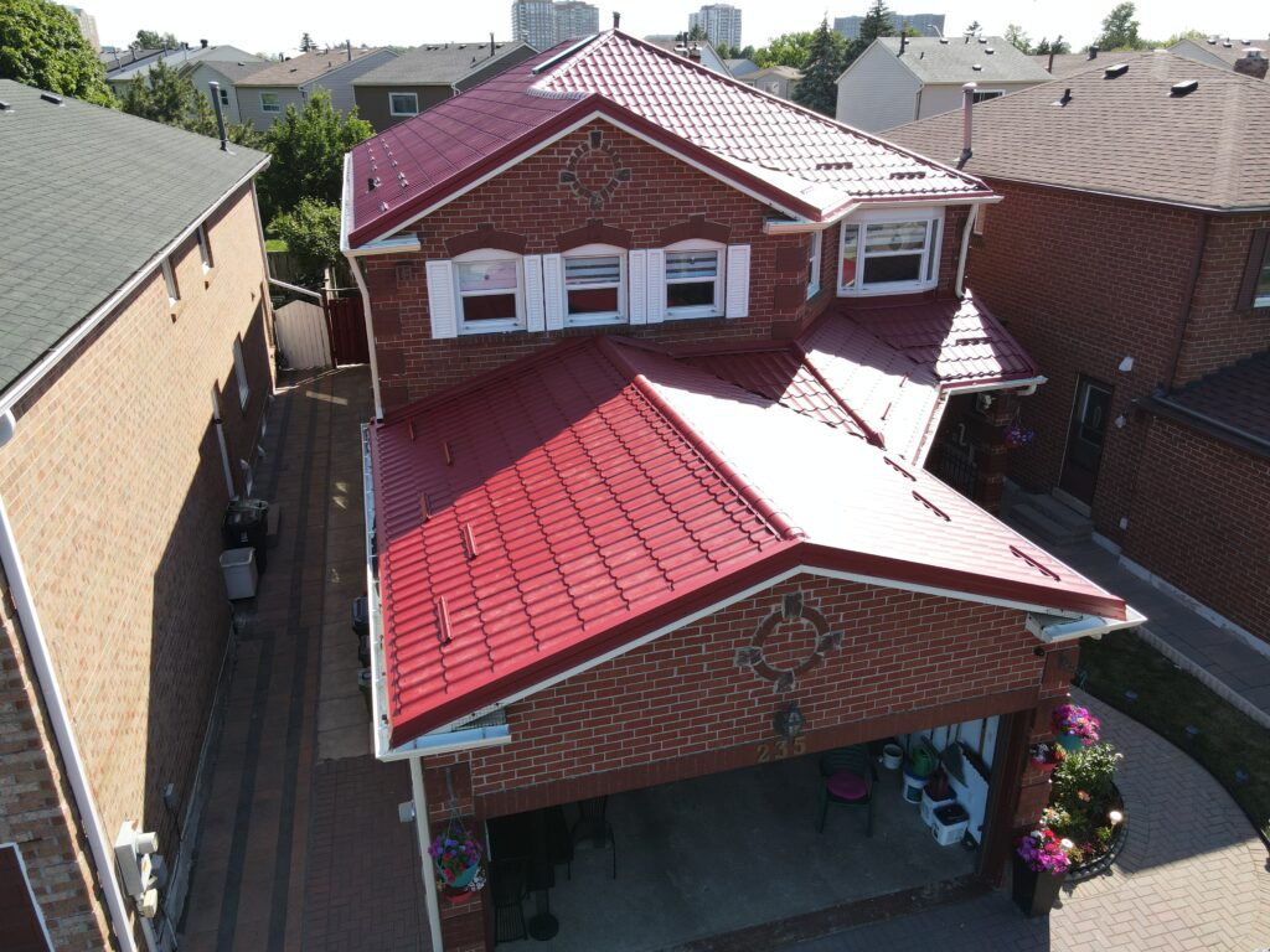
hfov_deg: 71.6
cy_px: 476
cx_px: 635
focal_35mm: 24
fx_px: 881
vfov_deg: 56.8
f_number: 2.8
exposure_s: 1/320
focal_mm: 4.5
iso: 100
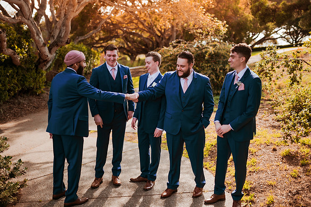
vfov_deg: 37.8
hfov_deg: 54.5
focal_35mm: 35
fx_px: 302
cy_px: 104
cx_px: 156
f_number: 1.4
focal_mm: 35
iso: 320
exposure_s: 1/5000
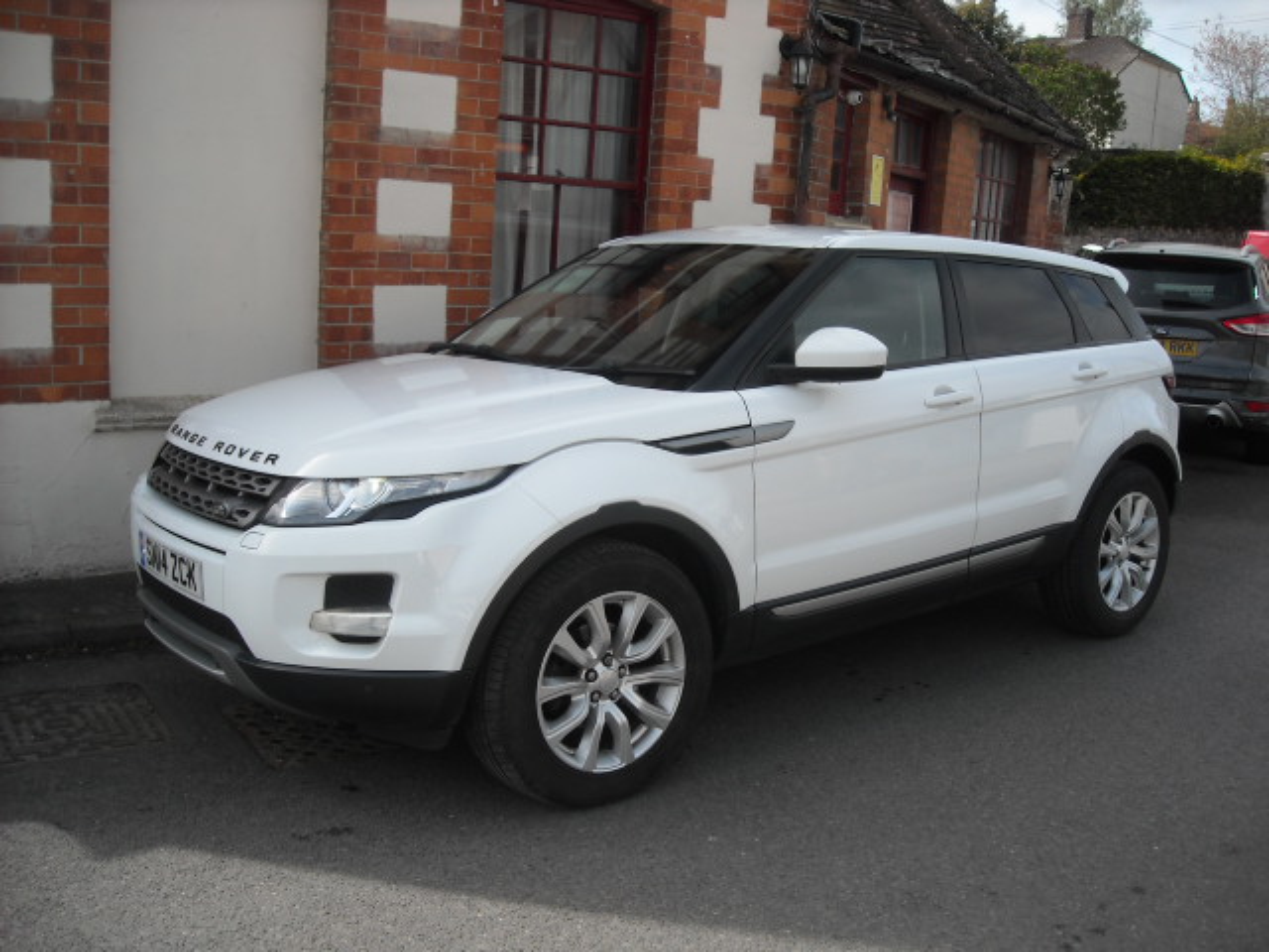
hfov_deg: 52.6
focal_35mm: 35
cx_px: 634
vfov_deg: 40.7
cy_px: 476
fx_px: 1283
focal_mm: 5.7
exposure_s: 1/250
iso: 80
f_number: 5.6
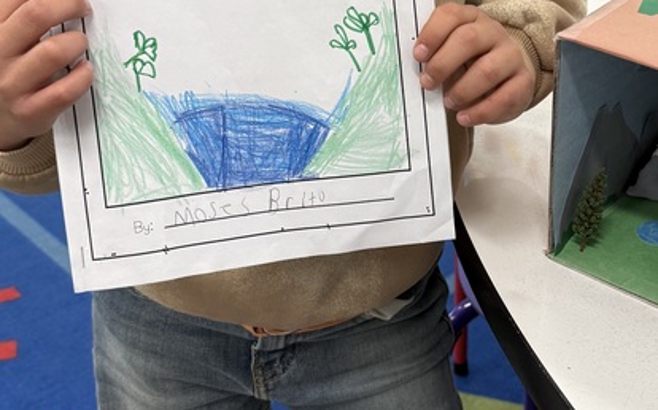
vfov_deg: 20.1
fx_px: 1129
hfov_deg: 32.3
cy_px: 25
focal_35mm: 63
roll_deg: -1.5
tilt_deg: -24.6
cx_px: 423
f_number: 1.78
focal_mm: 6.76
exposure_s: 1/110
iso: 200
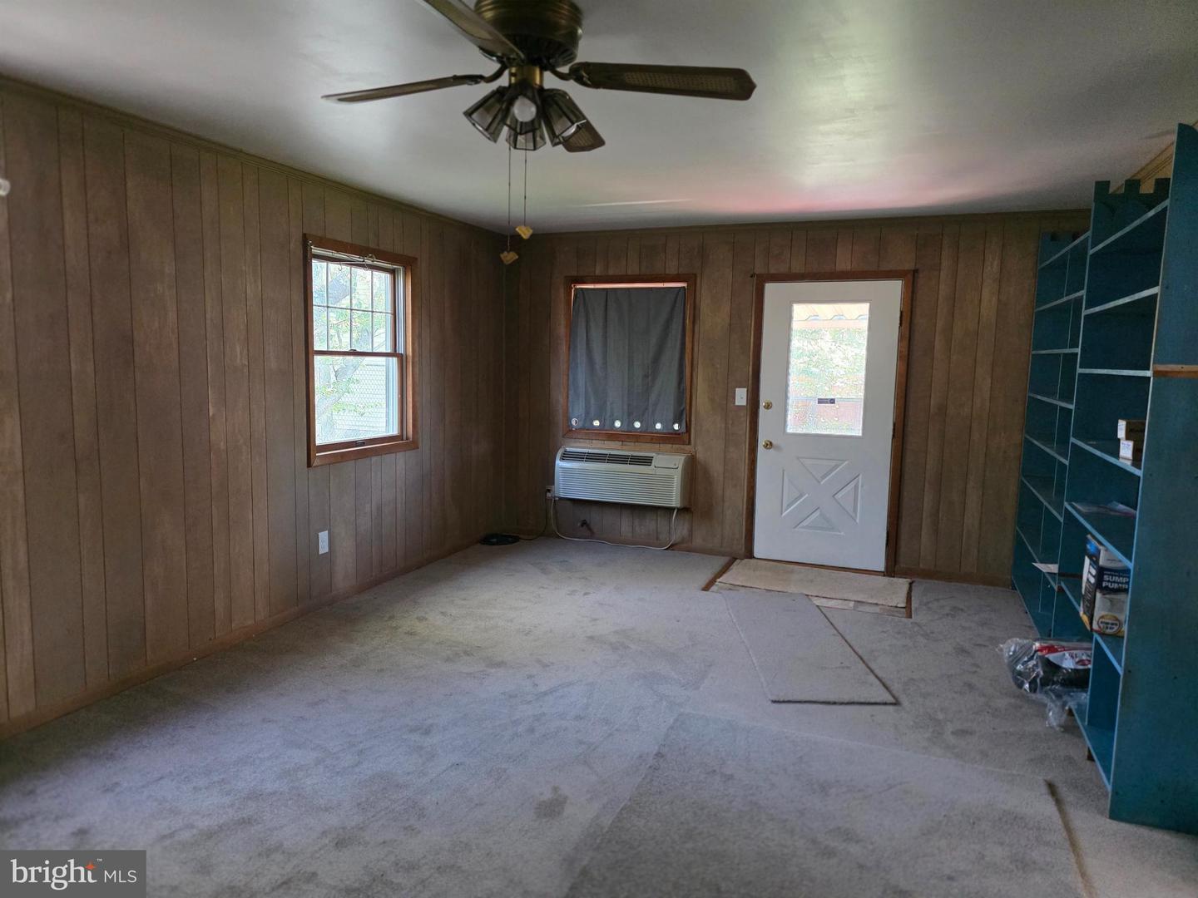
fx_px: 796
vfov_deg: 58.9
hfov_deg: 73.9
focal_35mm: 23
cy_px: 449
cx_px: 599
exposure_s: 1/120
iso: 1250
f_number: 1.7
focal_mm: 6.3
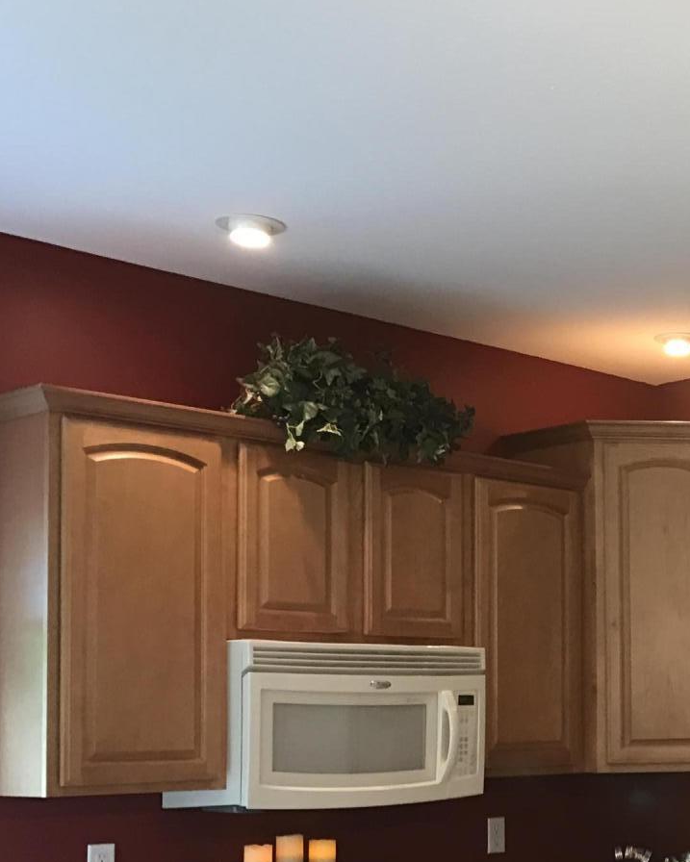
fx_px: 1557
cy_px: 642
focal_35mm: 61
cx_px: 807
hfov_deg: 23.1
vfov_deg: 30.5
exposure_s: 1/15
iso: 40
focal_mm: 3.99
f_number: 1.8
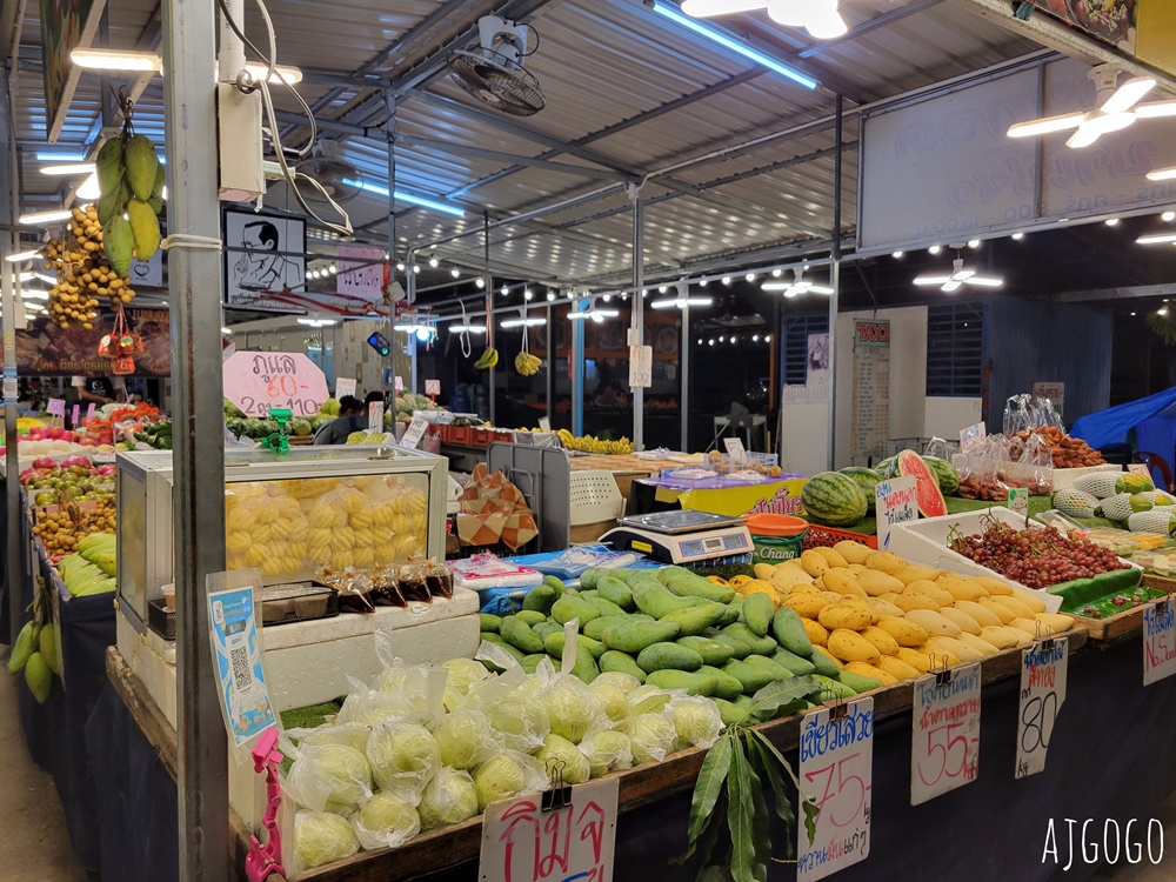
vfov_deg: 53.1
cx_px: 588
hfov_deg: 67.3
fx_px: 883
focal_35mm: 26
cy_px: 441
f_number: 1.8
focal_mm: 5.4
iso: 80
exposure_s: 1/120
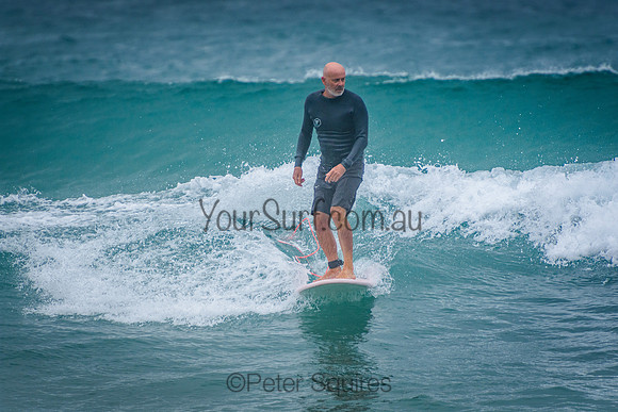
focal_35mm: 600
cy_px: 206
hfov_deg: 3.4
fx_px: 10302
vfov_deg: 2.3
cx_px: 309
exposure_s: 1/2000
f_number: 5.6
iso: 450
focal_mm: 400
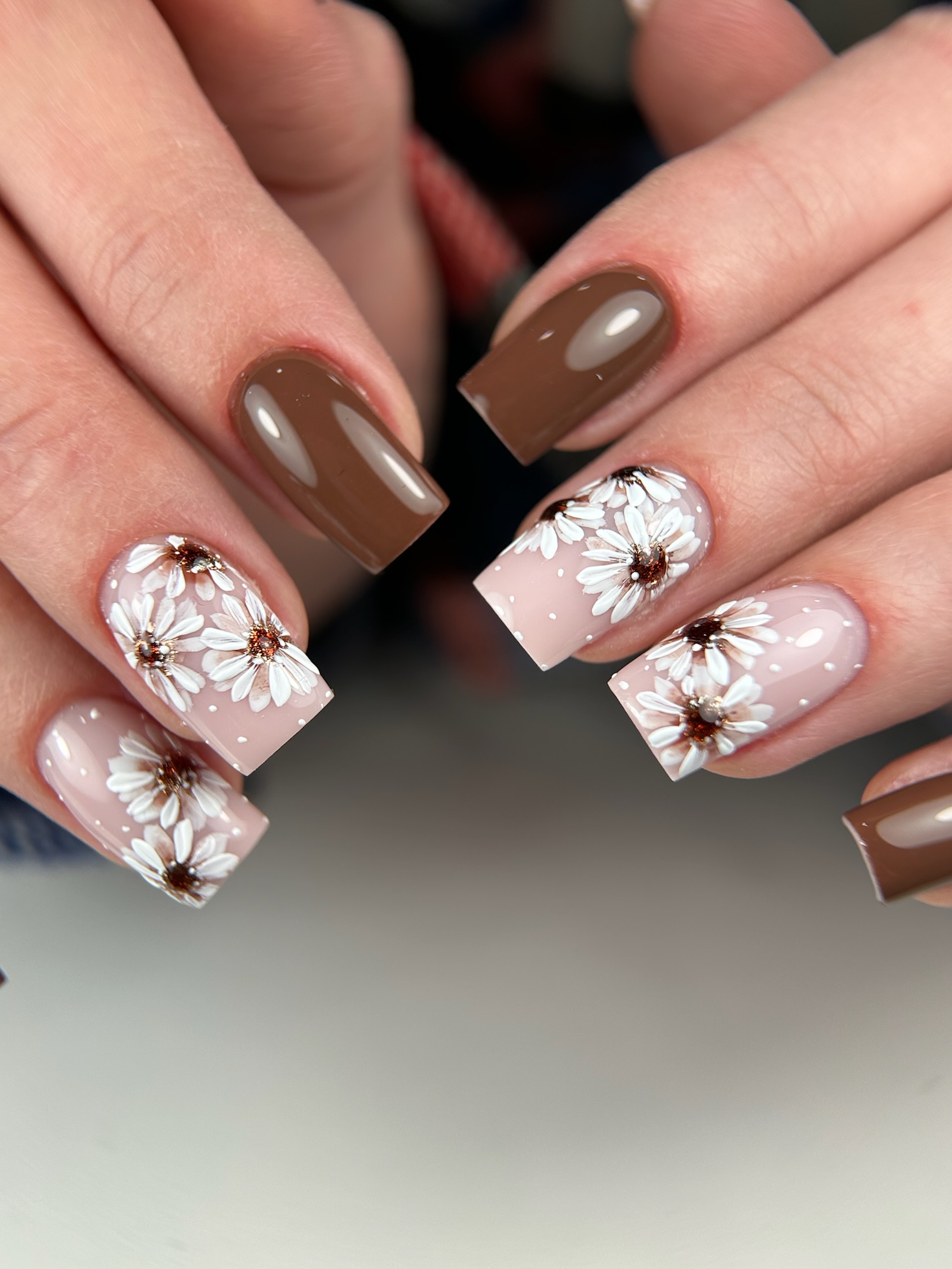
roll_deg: -2.6
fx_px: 917
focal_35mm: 25
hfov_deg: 54.9
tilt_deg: -30.5
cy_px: 614
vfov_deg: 69.4
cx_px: 464
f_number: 1.78
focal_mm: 6.86
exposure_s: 1/918
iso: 80
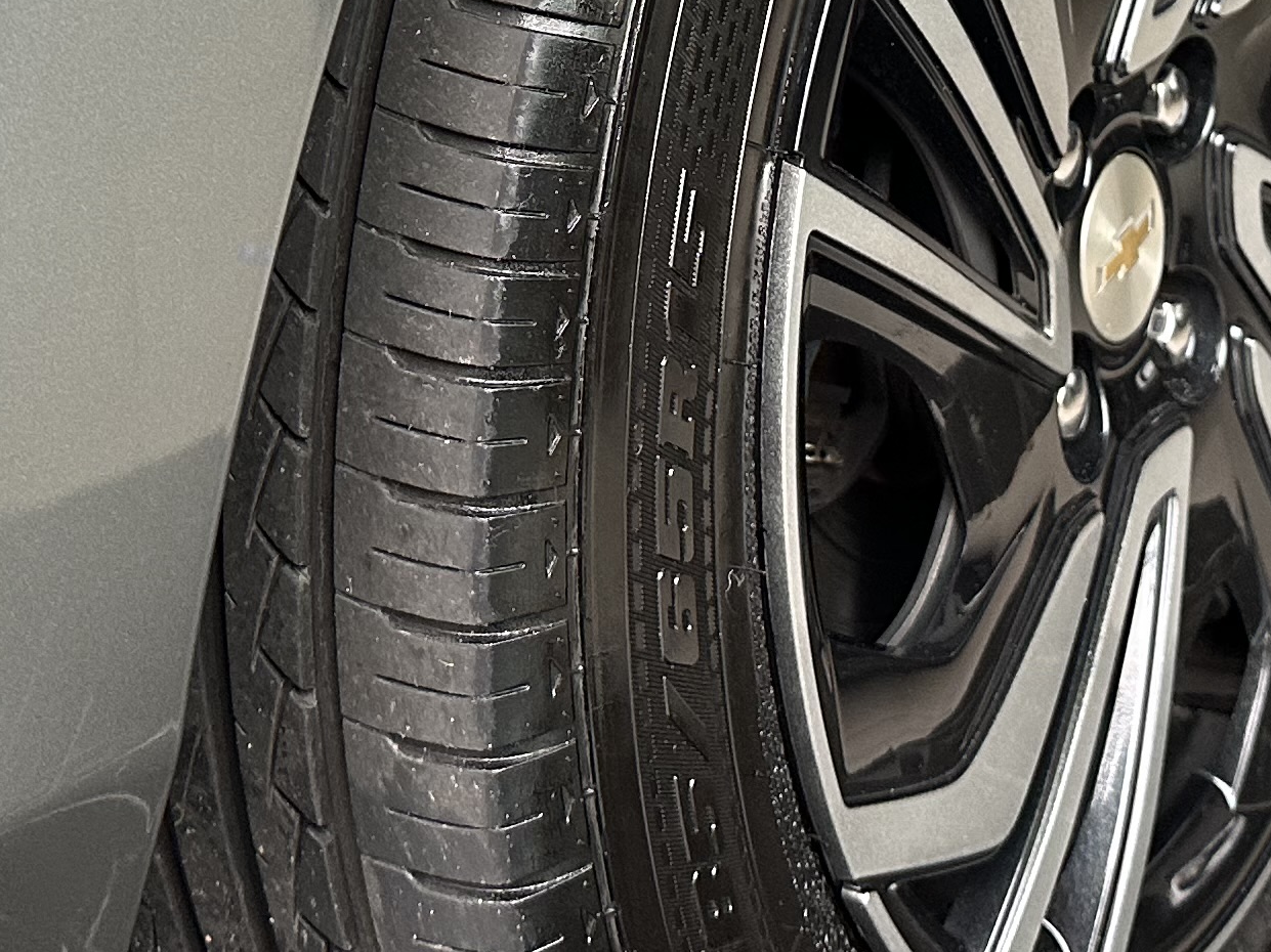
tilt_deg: -0.9
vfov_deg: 17.3
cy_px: -414
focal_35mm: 78
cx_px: 664
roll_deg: -0.5
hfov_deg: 25.0
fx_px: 2863
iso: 200
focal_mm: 6.86
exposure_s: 1/60
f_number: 1.78
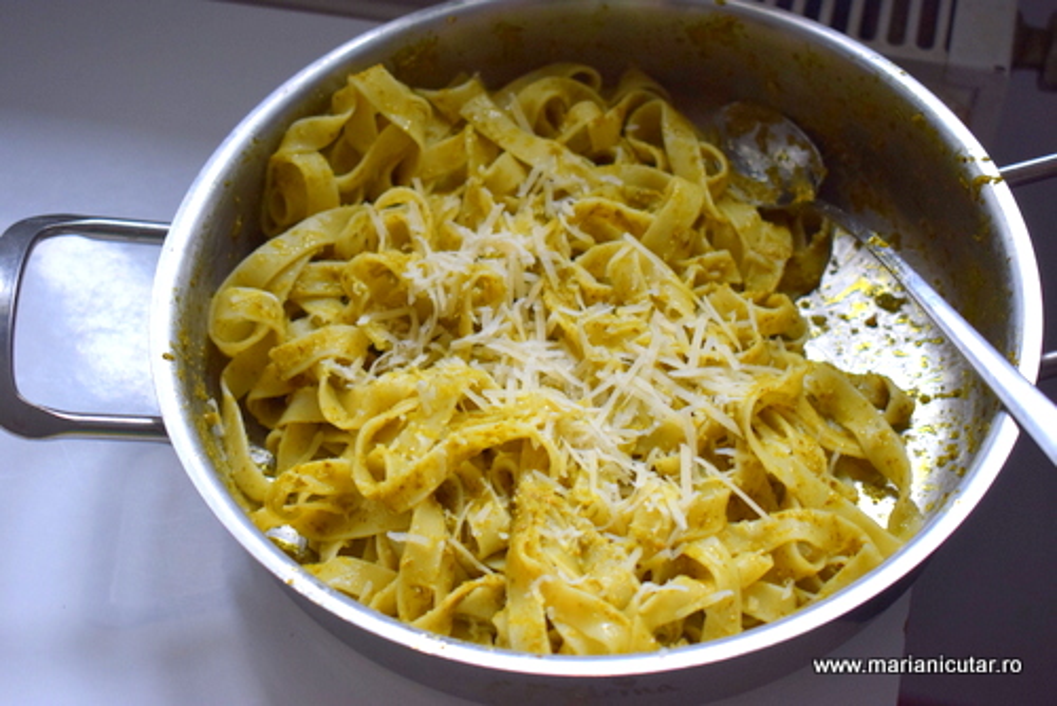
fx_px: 1763
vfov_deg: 22.7
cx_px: 528
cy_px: 353
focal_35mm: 60
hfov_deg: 33.4
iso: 720
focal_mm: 40
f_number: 5
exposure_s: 1/60
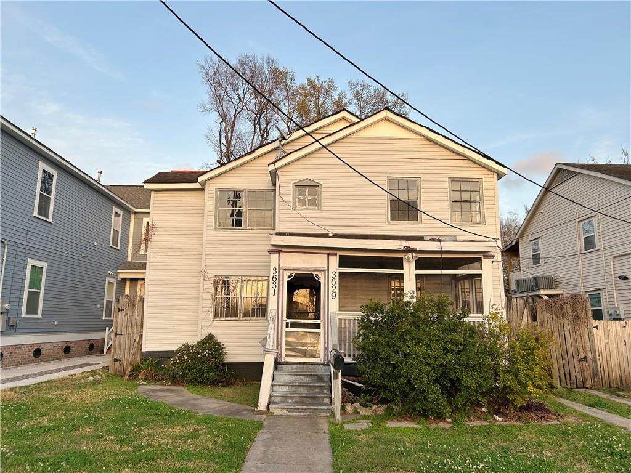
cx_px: 316
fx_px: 474
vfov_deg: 53.1
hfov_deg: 67.3
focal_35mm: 26
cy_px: 236
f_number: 1.5
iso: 50
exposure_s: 1/601
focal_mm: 5.7
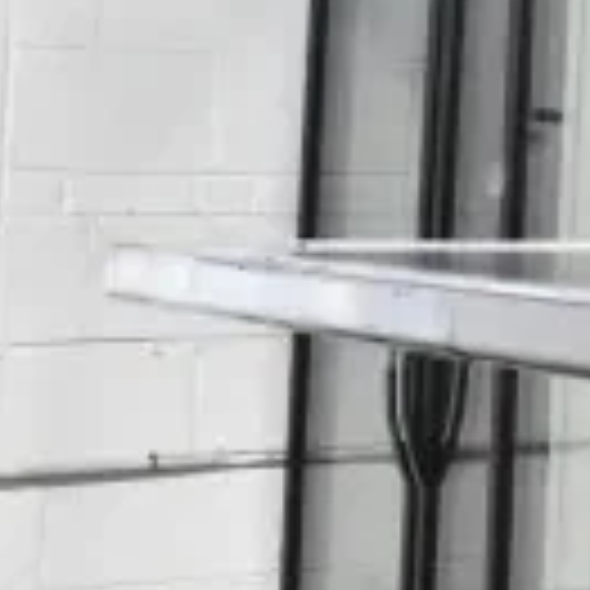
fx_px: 2853
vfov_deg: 11.5
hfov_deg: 10.6
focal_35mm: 148
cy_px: -146
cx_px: 1279
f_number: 8
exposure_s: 1/250
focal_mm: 25
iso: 6400
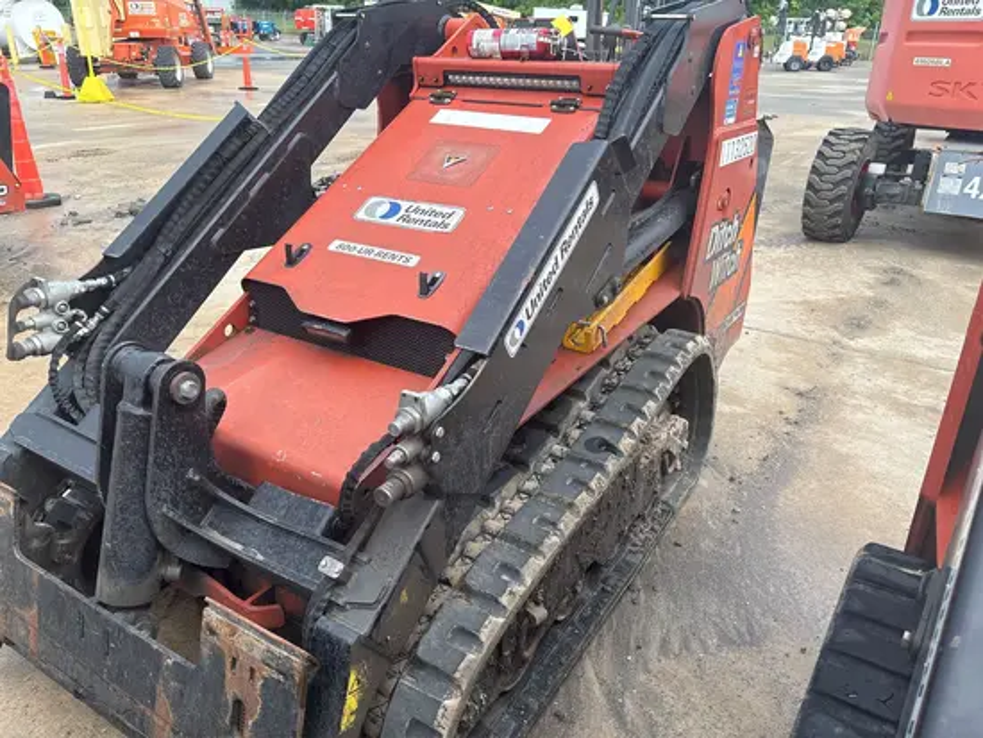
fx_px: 739
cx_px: 492
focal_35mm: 26
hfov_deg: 67.3
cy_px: 369
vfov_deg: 53.1
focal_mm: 5.96
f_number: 1.6
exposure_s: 1/377
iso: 50
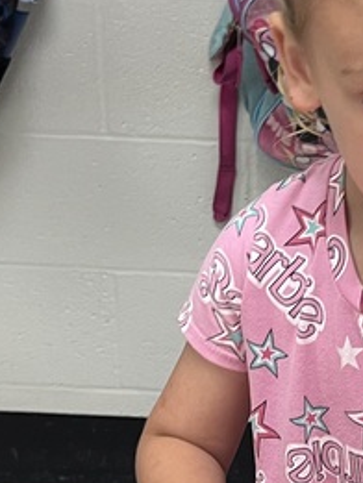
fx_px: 1425
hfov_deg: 14.3
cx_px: 359
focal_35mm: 102
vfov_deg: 19.1
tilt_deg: -27.5
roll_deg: -2.0
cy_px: 359
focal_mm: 5.1
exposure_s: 1/60
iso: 80
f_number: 1.6
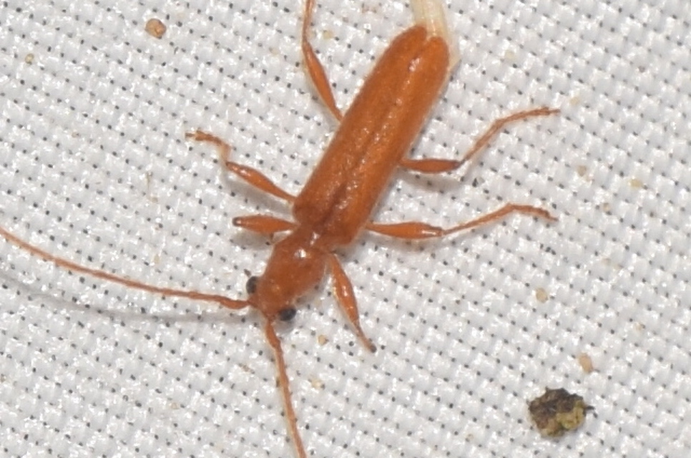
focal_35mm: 210
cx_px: 346
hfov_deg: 9.8
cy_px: 229
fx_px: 4023
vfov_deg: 6.5
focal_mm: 140
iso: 100
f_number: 13
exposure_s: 1/160
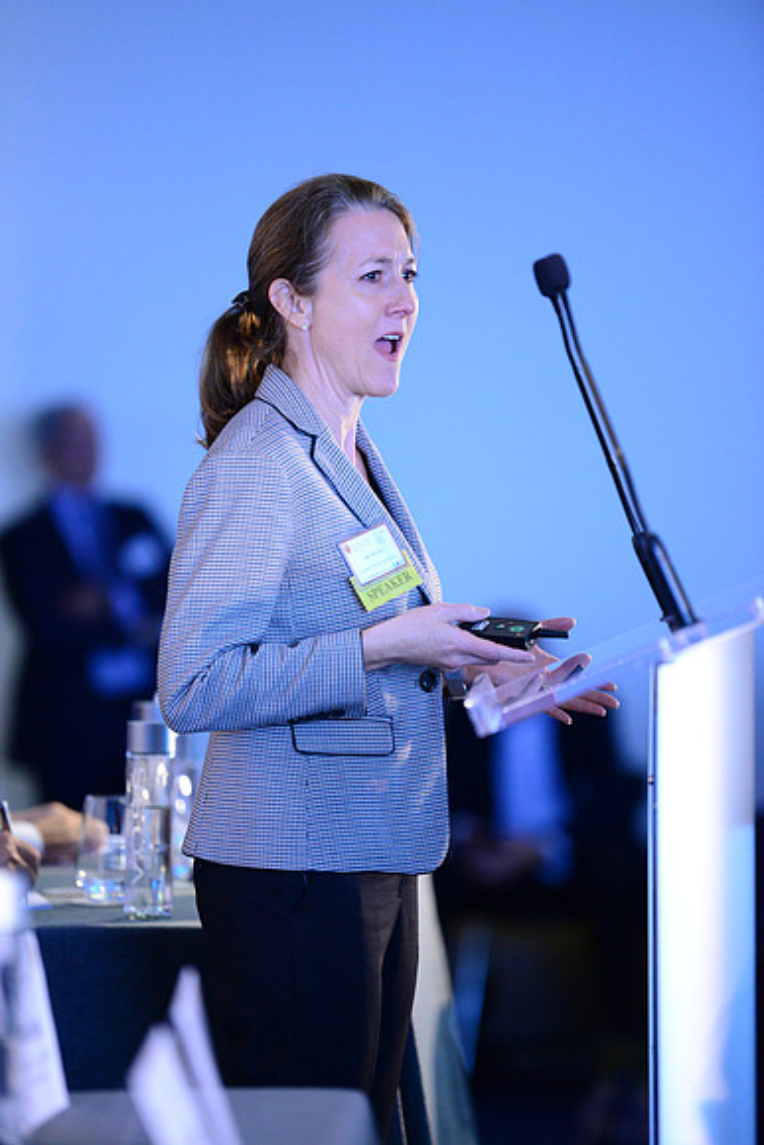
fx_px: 6362
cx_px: 382
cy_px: 572
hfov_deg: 6.9
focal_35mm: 200
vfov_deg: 10.3
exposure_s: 1/125
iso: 4000
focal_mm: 200
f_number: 2.8
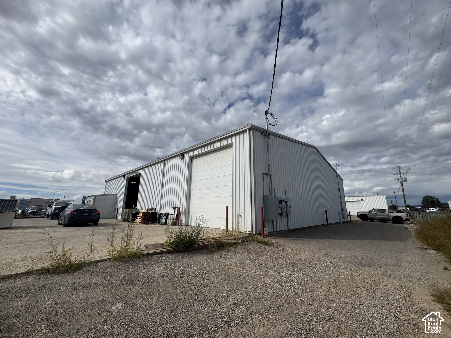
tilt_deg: +14.2
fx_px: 182
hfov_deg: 102.1
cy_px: 169
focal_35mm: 14
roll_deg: +0.6
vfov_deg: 85.7
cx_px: 226
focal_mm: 2.22
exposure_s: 1/3906
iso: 50
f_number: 2.2
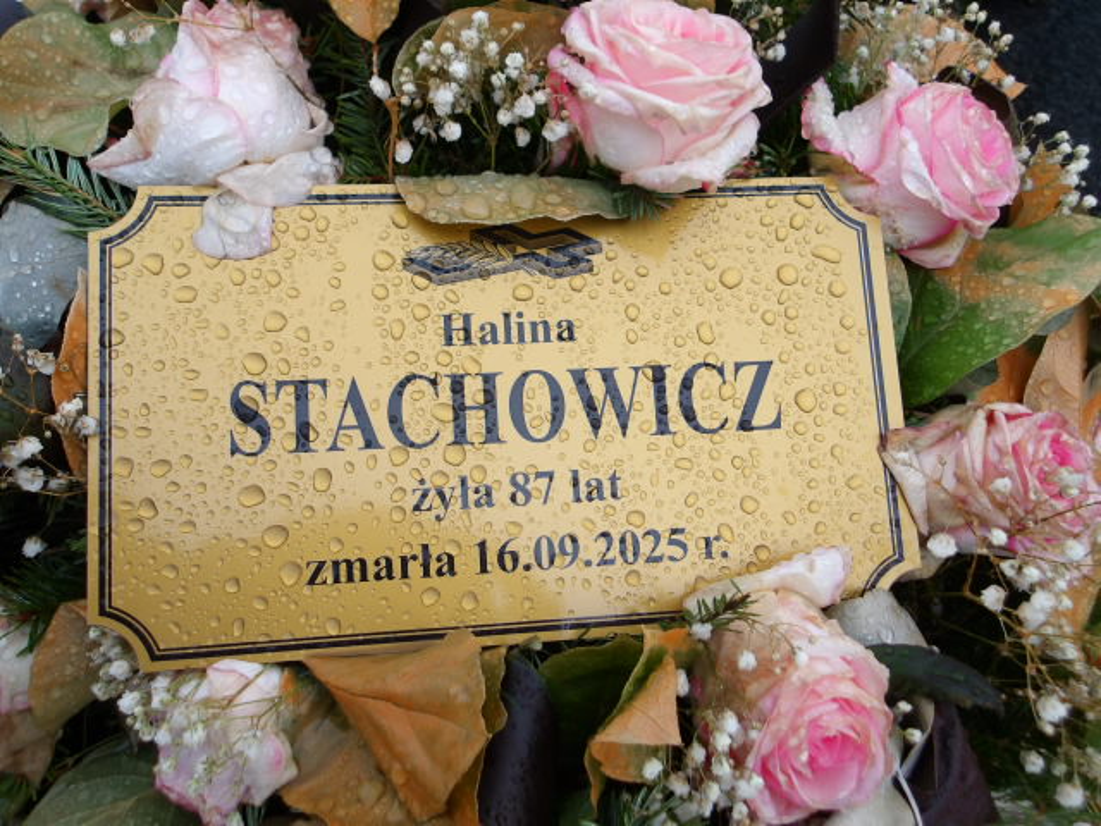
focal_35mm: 34
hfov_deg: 54.0
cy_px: 413
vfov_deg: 41.8
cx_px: 550
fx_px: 1081
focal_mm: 6.1
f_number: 3.3
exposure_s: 1/150
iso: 100
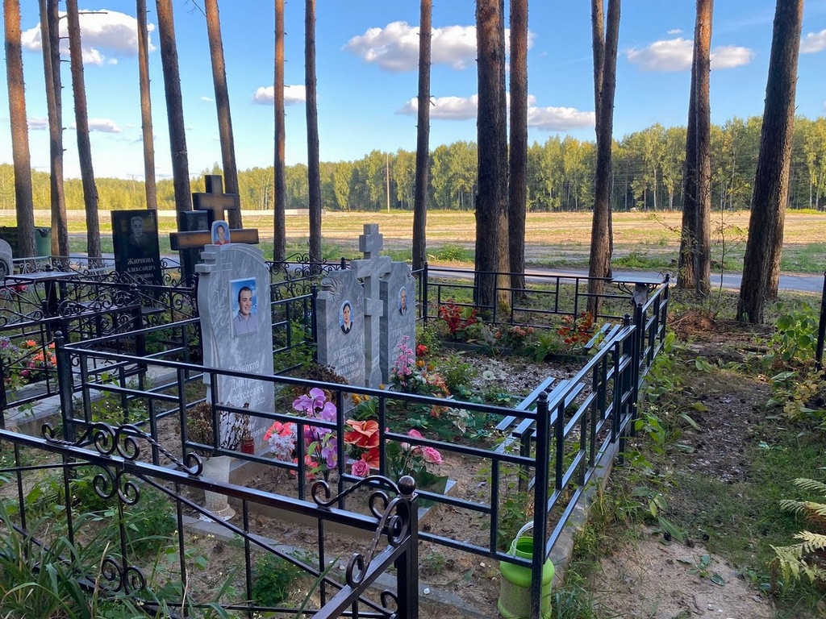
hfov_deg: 67.3
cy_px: 310
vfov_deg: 53.1
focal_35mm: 26
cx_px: 413
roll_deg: +2.6
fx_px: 620
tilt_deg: -8.7
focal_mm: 4.25
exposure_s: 1/265
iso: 32
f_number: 1.8
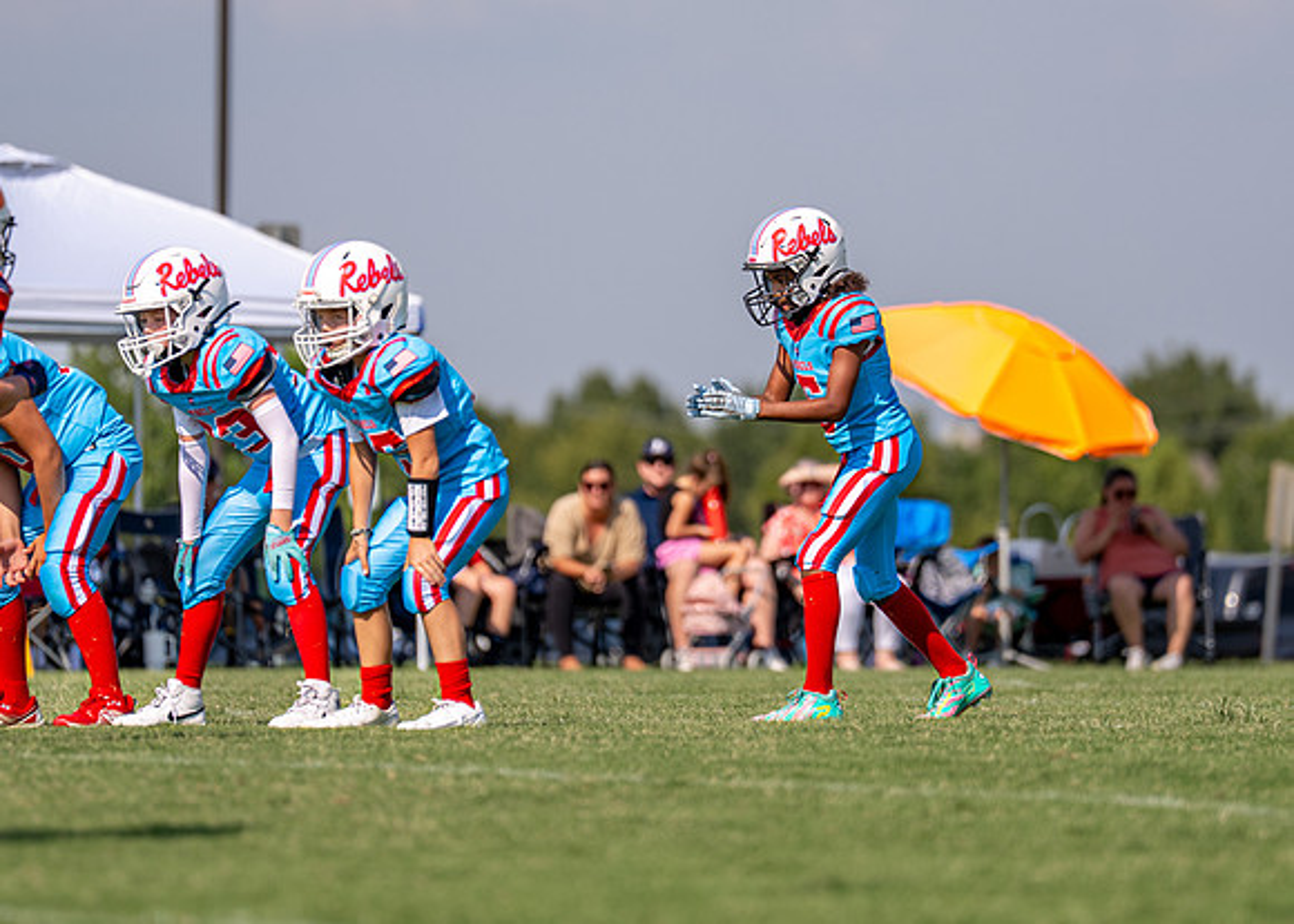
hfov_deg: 5.8
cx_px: 769
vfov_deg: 4.1
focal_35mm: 348
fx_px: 12780
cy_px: 347
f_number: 2.8
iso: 125
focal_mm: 200
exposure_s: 1/3200
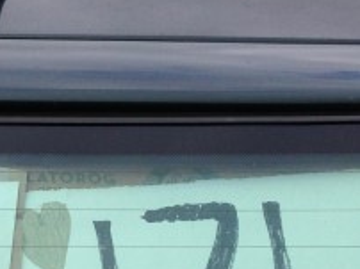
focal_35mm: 131
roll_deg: +2.2
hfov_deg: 14.8
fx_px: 1361
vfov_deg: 11.1
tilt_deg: -24.4
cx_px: -18
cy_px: 314
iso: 50
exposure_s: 1/723
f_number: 2.4
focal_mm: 4.12
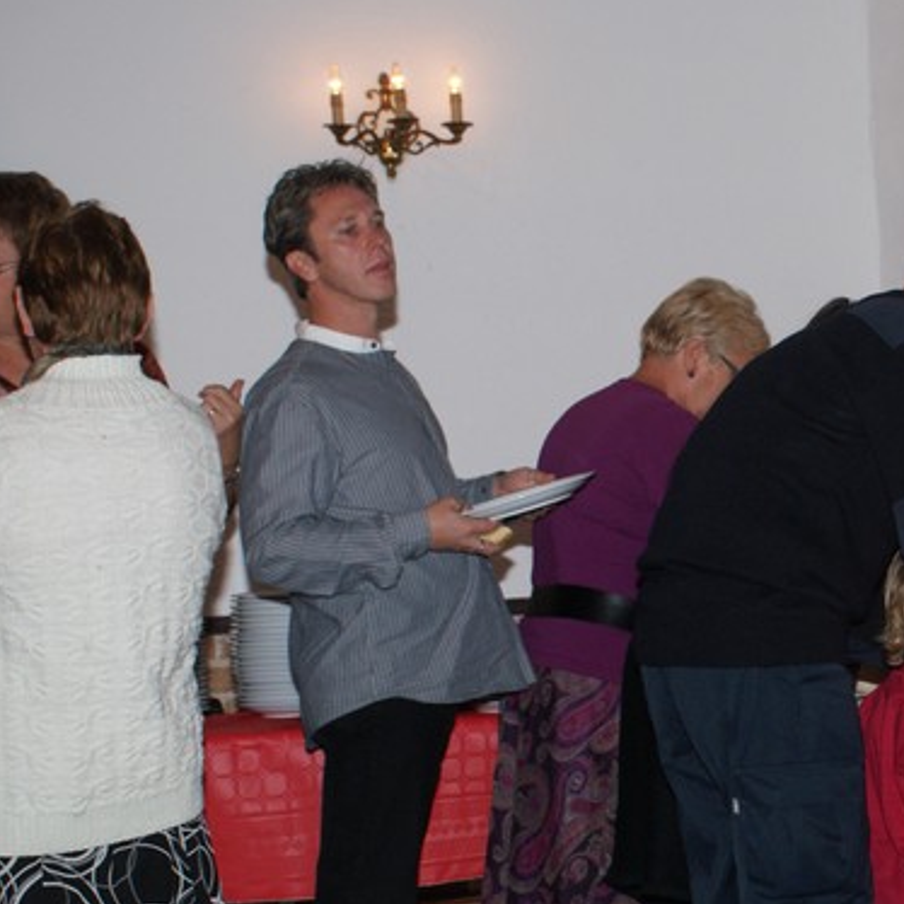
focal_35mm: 82
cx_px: 919
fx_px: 2423
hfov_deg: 20.4
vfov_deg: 21.0
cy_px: 633
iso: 400
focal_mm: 30
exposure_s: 1/60
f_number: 5.6
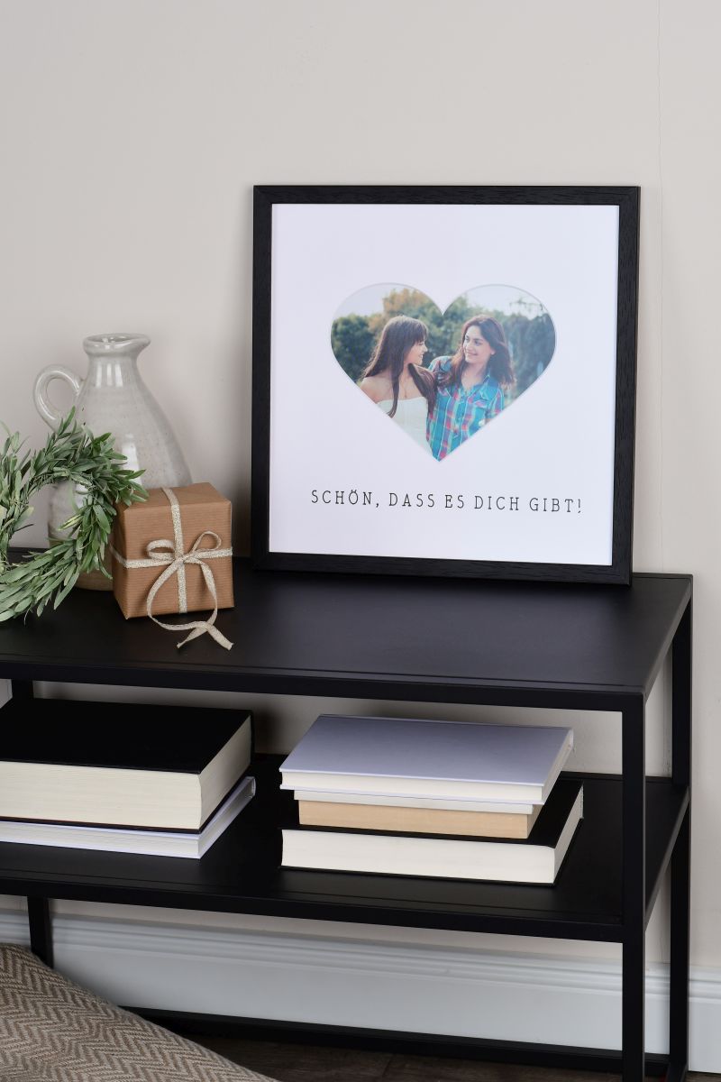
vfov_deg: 27.0
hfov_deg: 18.2
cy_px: 541
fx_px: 2253
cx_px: 360
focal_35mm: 75
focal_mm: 50
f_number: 10
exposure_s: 1/100
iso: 400
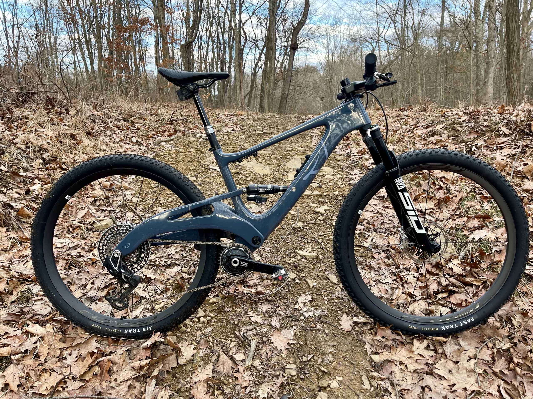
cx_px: 266
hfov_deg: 69.4
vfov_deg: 54.9
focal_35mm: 25
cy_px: 200
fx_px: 385
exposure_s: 1/121
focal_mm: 5.1
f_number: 1.6
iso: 50
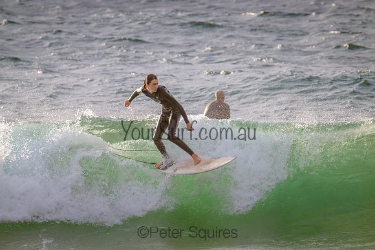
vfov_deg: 1.7
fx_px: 8335
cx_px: 188
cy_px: 125
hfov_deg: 2.6
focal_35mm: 800
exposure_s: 1/2000
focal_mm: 800
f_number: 11
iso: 1100
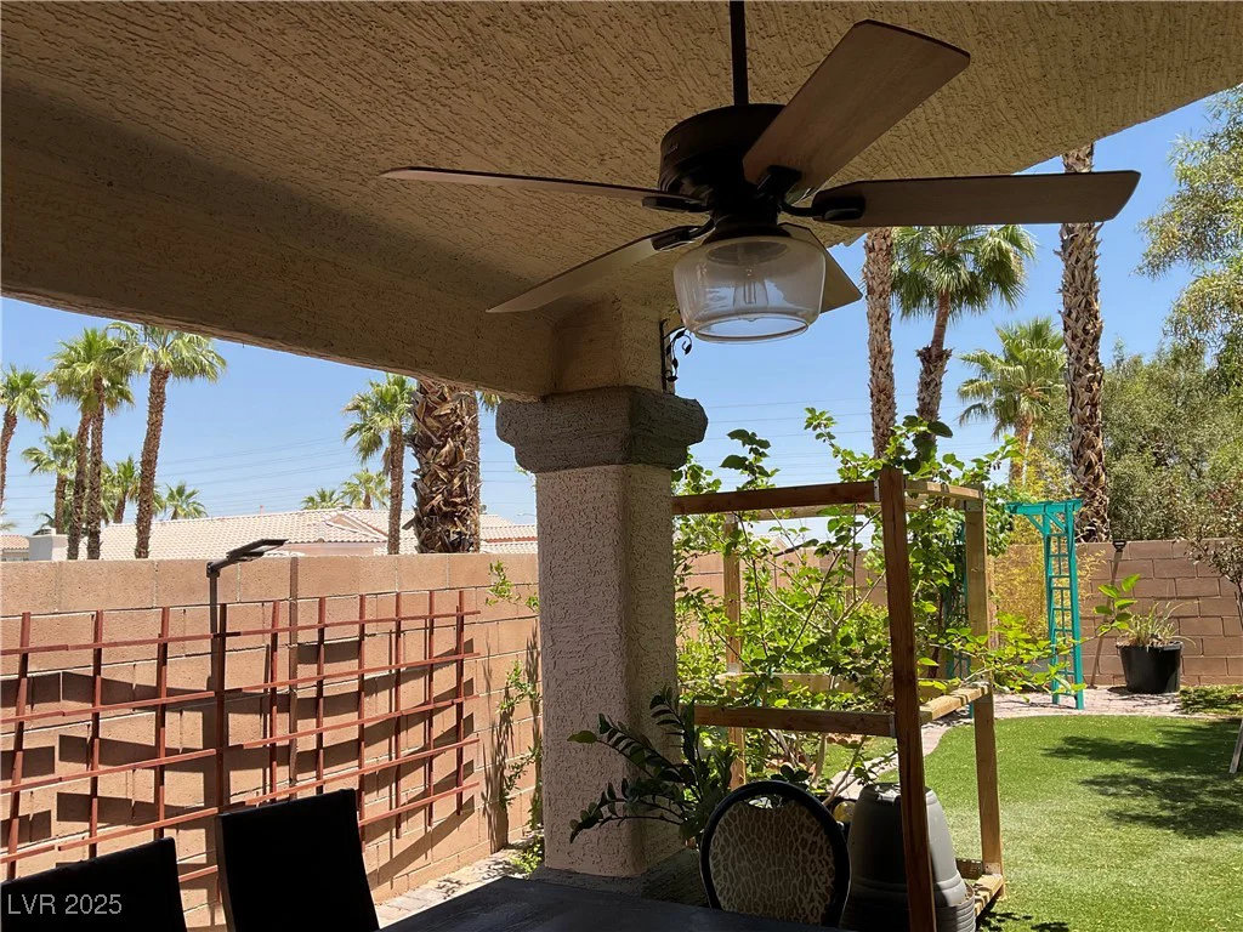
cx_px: 622
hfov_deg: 61.7
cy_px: 466
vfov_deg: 48.2
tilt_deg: +5.4
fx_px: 1041
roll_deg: +1.7
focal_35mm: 29
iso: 16
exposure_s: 1/1035
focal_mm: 3
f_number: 1.8
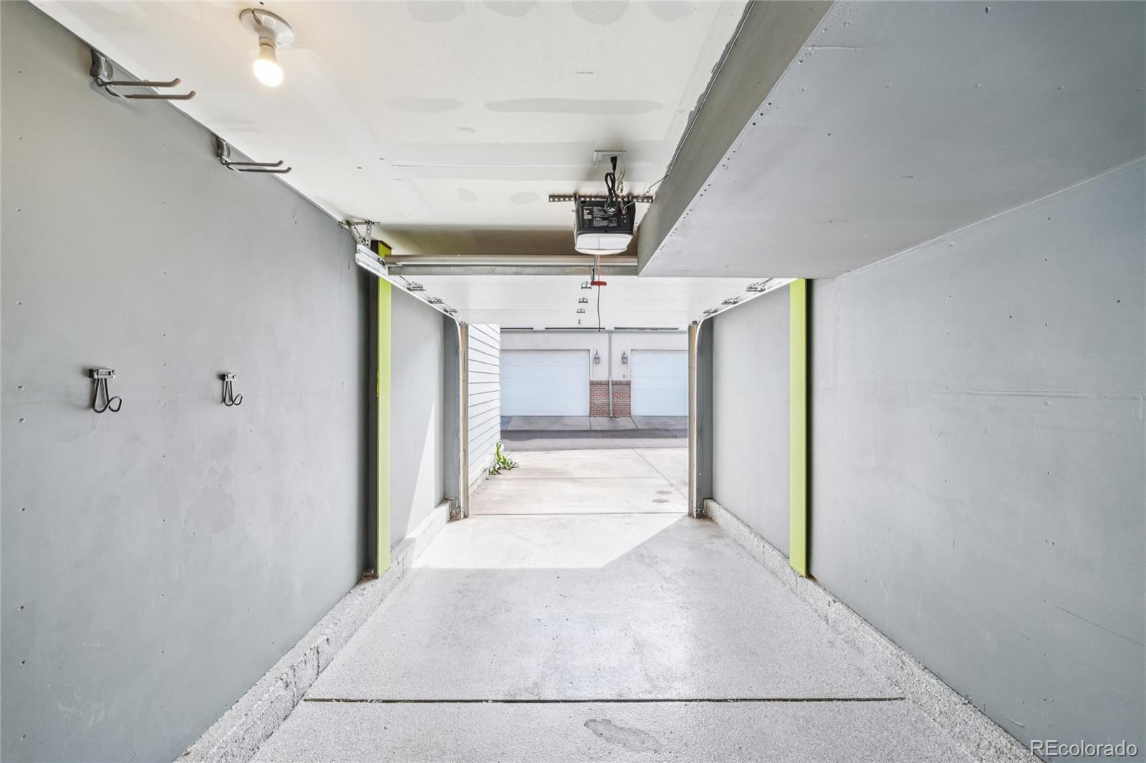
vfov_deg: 77.3
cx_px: 573
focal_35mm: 15
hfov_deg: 100.4
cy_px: 382
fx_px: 477
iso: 800
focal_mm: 10
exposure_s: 1/40
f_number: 8
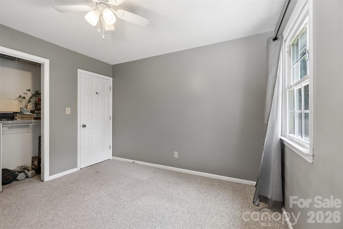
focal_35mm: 15
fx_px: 143
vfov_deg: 77.3
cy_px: 114
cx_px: 172
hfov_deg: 100.4
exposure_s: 1/30
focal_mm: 10
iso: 2500
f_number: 7.1
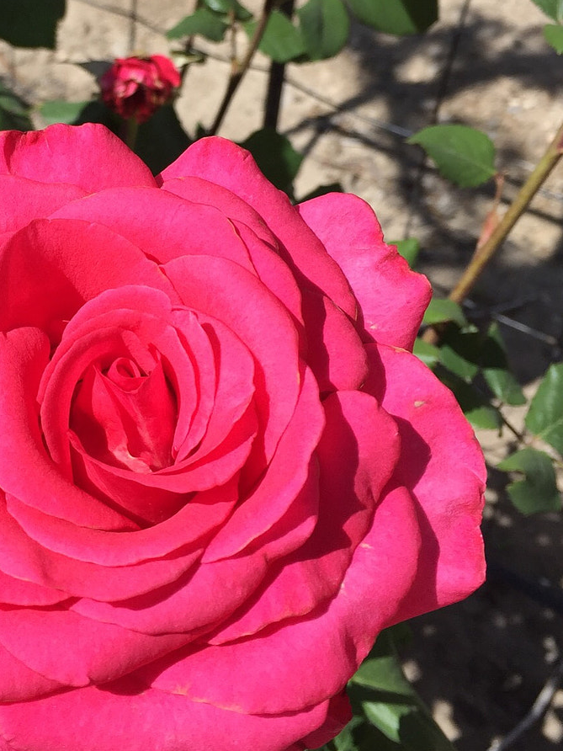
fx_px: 1128
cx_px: 112
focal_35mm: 52
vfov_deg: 36.3
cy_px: 226
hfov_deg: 27.5
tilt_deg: -41.0
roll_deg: -7.6
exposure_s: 1/1464
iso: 32
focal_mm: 4.15
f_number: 2.2
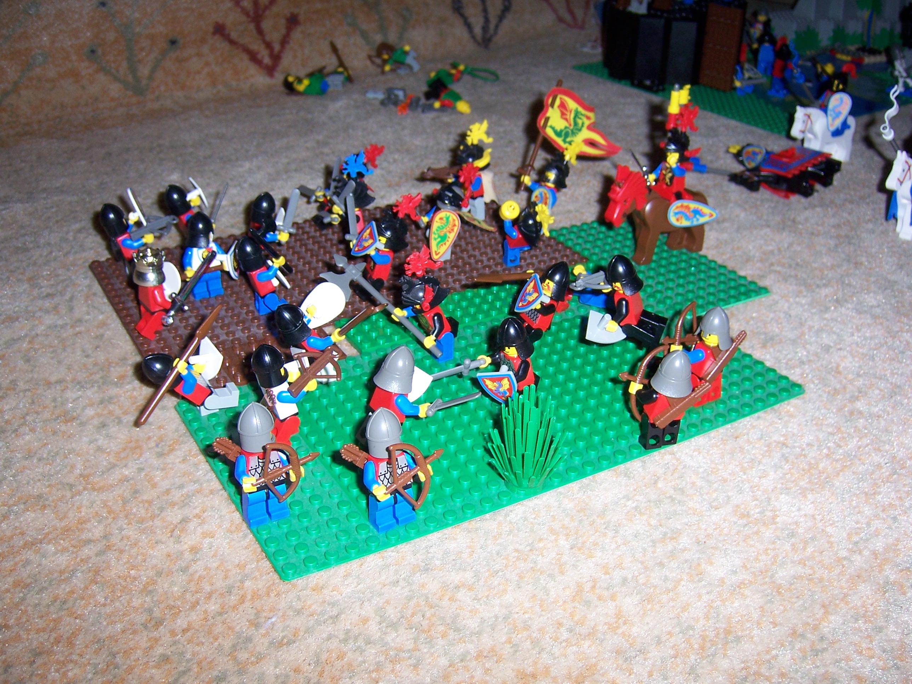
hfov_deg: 51.4
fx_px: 948
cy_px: 342
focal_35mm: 36
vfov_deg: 39.7
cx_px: 456
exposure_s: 1/60
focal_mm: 6.2
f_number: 2.8
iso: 80
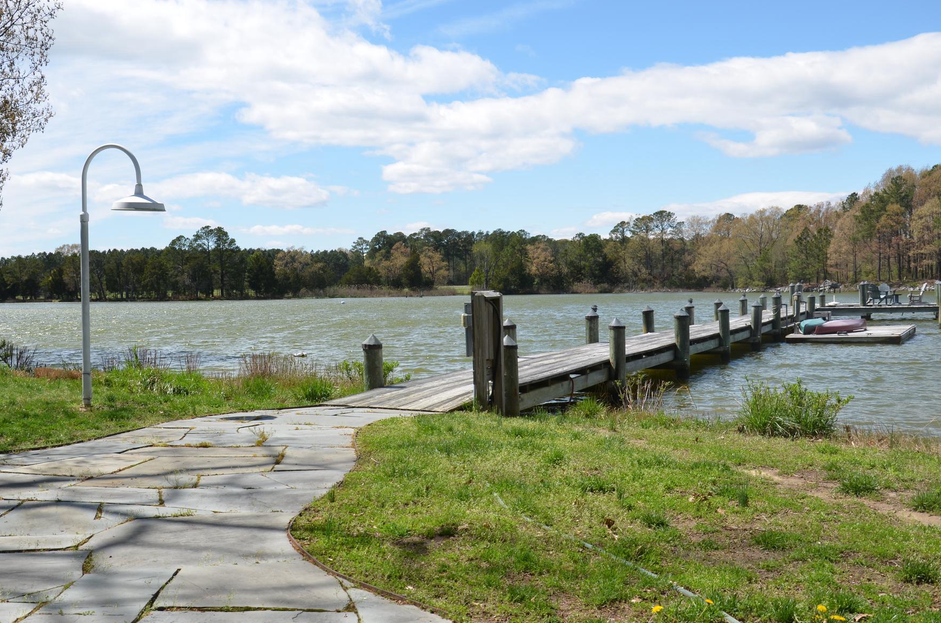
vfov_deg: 31.7
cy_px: 318
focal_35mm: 42
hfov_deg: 46.4
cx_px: 427
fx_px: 1095
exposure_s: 1/250
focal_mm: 24
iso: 100
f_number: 8
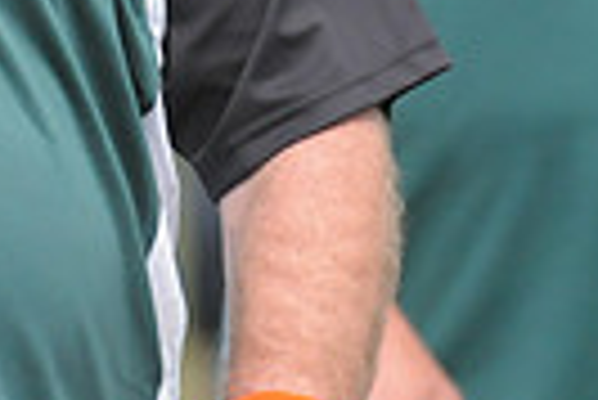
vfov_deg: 0.7
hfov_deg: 1.1
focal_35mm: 1891
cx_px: 130
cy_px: -249
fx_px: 31446
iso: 1600
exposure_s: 1/5000
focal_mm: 290
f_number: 4
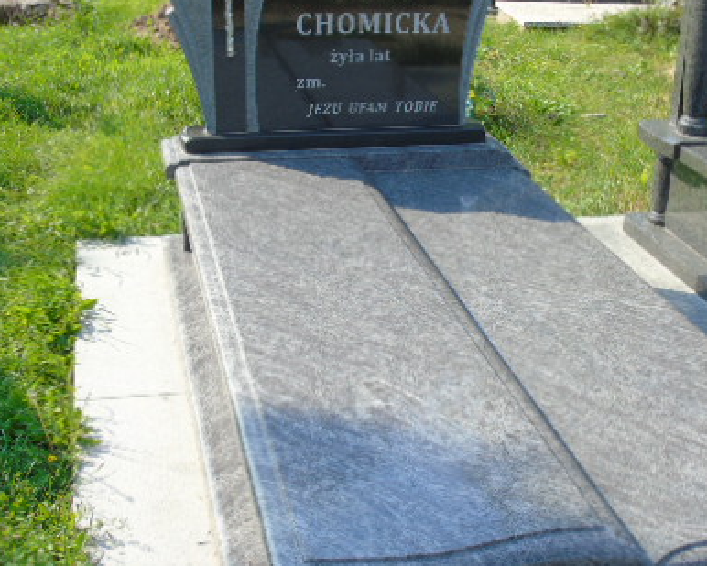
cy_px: 297
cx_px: 405
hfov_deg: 34.1
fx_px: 1151
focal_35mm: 55
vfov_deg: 27.6
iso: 80
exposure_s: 1/250
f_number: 3.8
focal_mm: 6.1
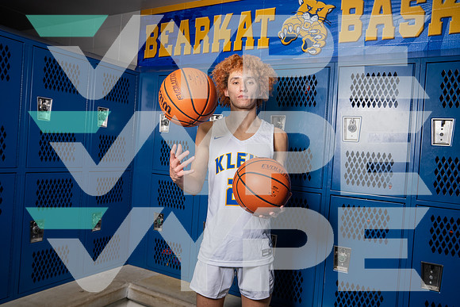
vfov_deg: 45.0
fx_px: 371
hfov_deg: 63.6
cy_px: 154
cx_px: 230
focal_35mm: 29
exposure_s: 1/200
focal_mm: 29
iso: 320
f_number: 5.6
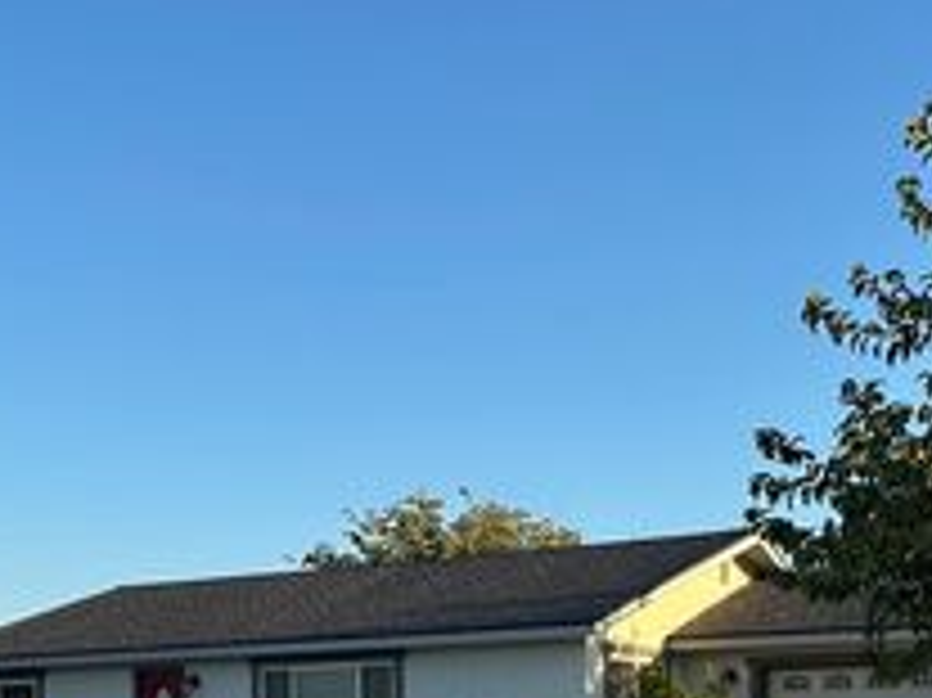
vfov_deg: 23.8
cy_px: 745
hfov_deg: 33.2
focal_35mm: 58
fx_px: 1561
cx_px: 419
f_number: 1.78
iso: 80
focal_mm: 6.86
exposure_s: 1/1613
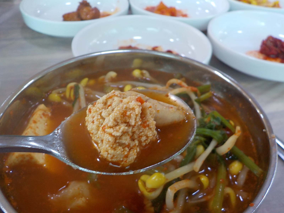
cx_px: 142
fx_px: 246
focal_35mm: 30
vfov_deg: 46.8
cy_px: 106
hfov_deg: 60.0
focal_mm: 4.1
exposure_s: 1/30
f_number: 3.3
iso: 200
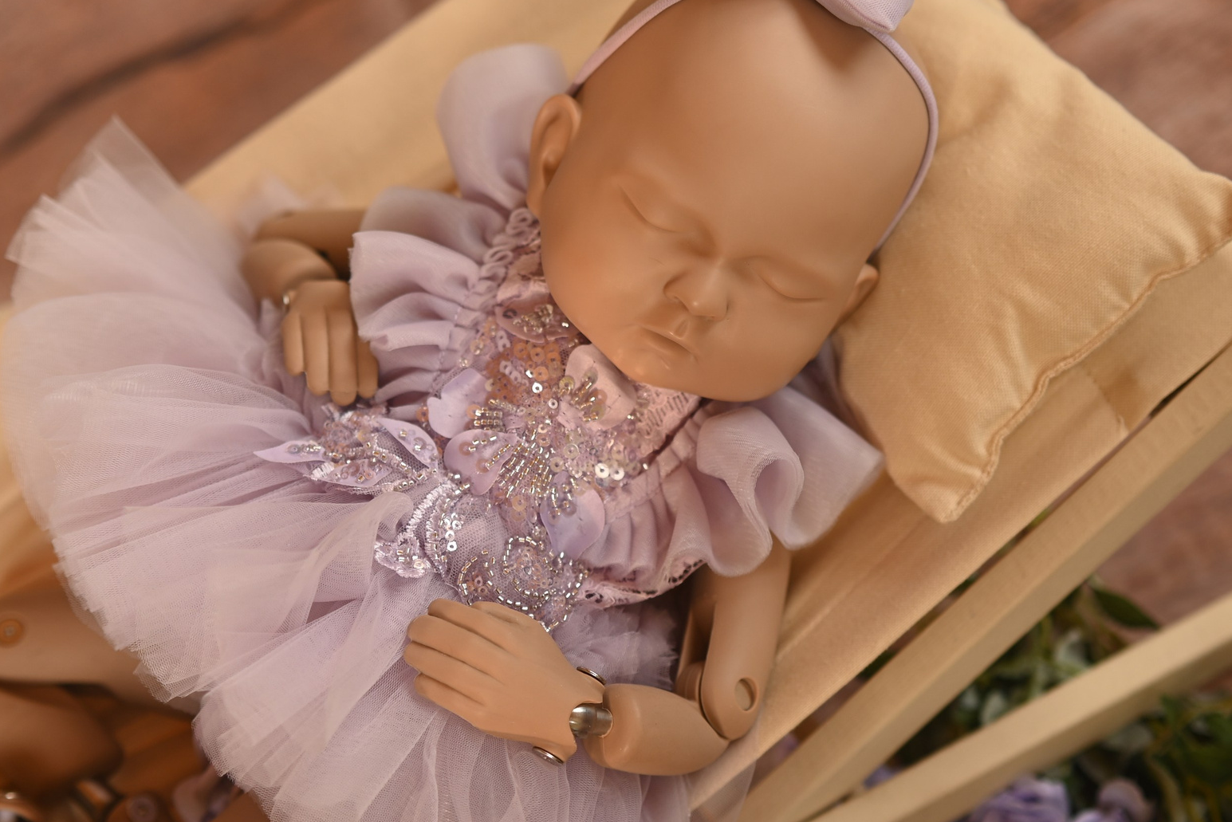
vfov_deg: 23.4
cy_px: 445
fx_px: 1985
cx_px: 604
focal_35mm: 58
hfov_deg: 34.5
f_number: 2.2
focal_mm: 35
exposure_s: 1/125
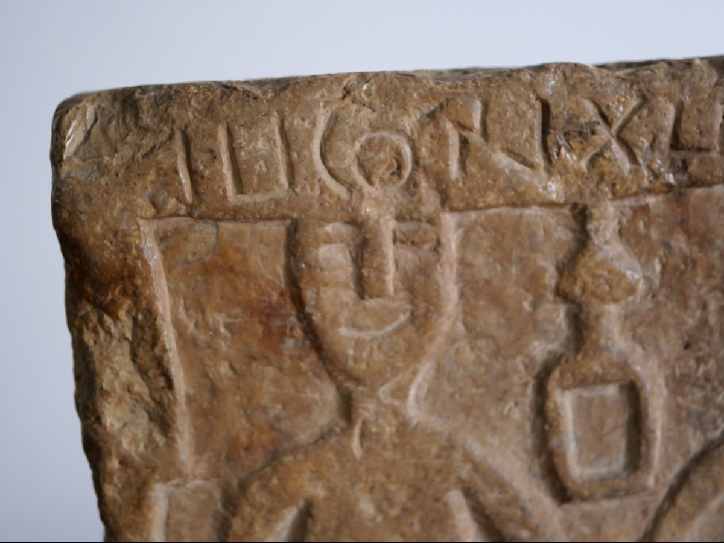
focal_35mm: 60
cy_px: 272
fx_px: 1255
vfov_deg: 24.4
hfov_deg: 32.2
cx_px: 362
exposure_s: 1/60
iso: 1600
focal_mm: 30
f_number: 2.8
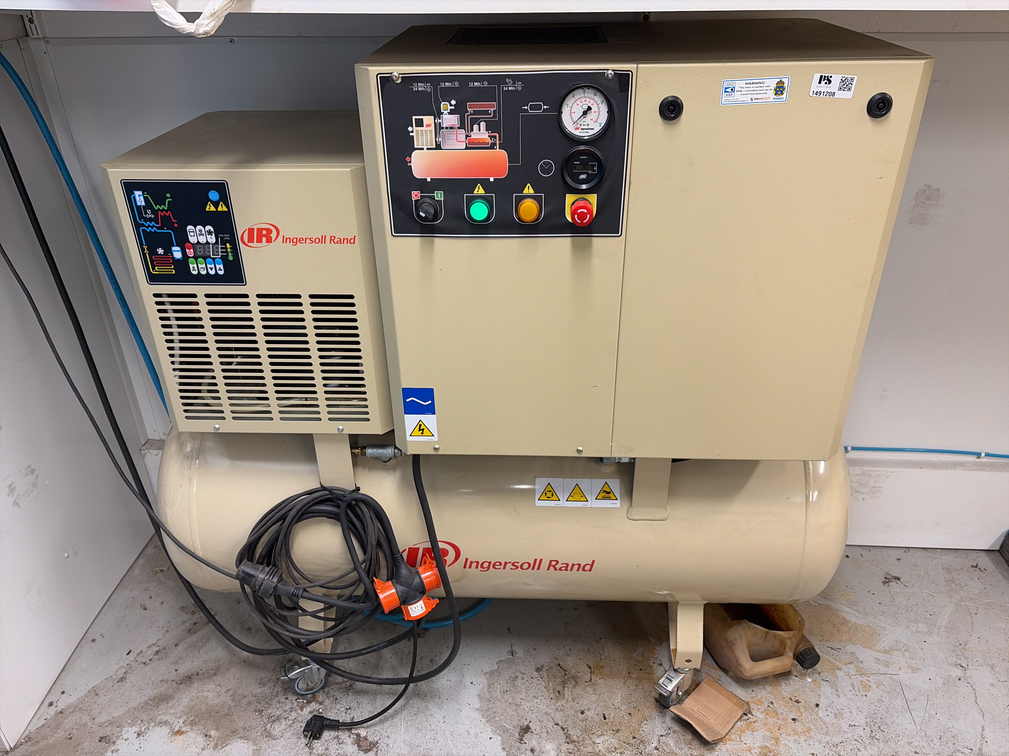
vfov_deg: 53.1
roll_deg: +1.1
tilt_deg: -30.2
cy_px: 378
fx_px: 758
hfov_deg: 67.3
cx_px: 504
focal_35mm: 26
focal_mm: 5.96
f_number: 1.6
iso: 125
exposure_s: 1/100
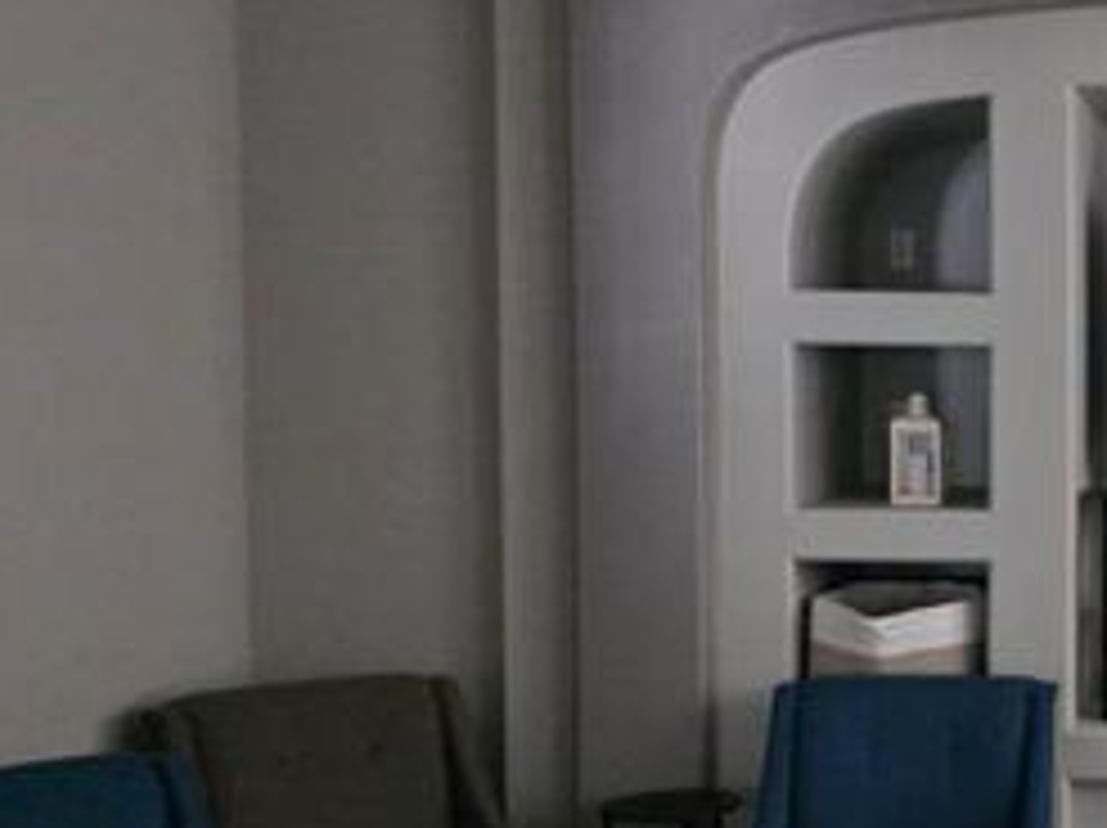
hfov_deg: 26.2
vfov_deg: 22.2
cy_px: 500
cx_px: 1325
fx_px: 2109
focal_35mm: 66
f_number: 1.7
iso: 2000
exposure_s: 1/120
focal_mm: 6.3
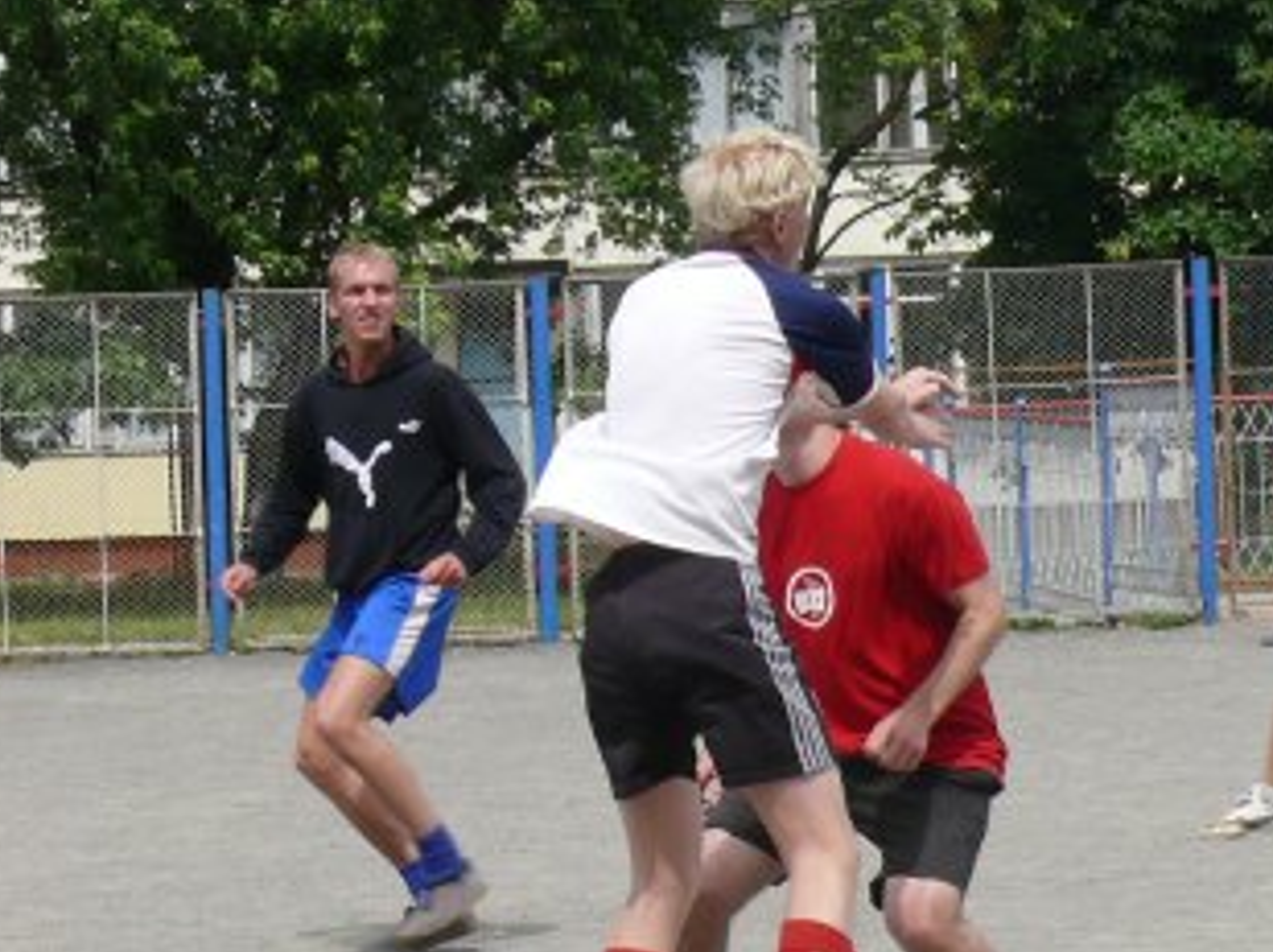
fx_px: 6465
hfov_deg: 11.2
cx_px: 758
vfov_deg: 8.4
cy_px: 466
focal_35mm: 176
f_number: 5.6
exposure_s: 1/500
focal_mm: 13
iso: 100
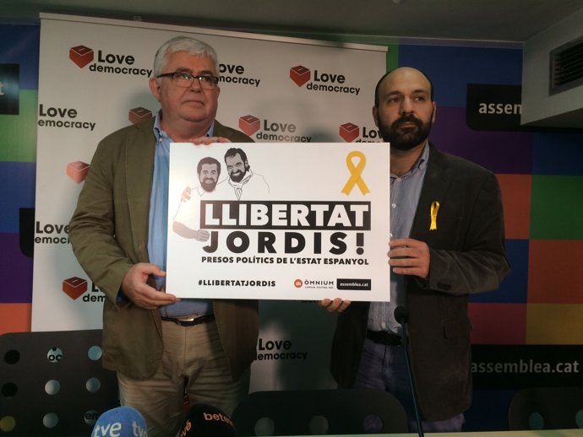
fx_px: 489
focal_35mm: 29
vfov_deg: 48.3
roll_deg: +0.1
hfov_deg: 61.6
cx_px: 292
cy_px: 218
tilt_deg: -1.7
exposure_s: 1/33
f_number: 2.2
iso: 50
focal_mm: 4.15
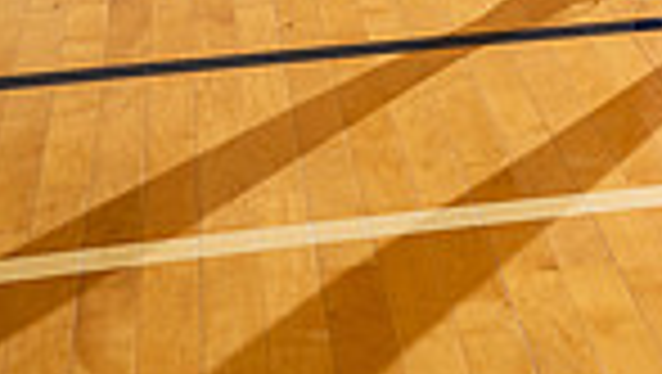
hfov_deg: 19.2
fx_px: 1915
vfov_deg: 9.8
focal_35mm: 109
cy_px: -532
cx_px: 621
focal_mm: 34
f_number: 4.5
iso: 400
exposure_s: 1/250
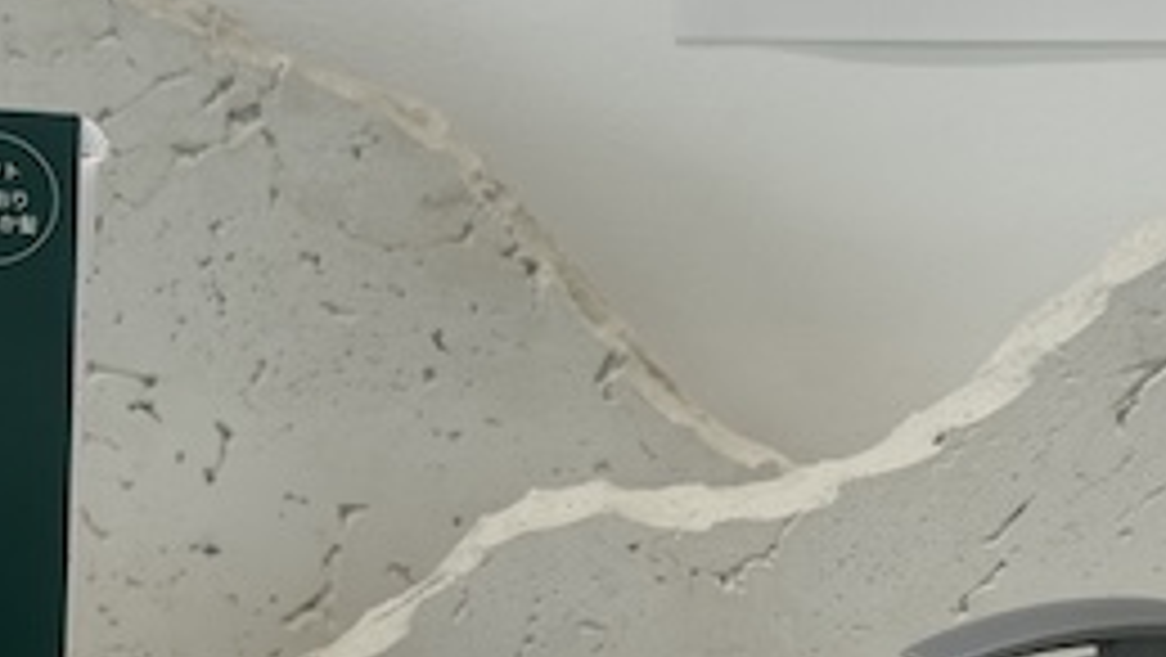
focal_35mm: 129
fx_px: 3990
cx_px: 819
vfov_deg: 9.3
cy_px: 756
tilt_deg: -15.7
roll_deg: -1.1
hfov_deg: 16.6
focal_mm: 6.76
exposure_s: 1/121
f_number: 1.78
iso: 50
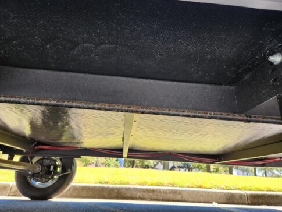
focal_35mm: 23
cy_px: 106
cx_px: 141
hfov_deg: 73.9
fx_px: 187
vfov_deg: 58.9
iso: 80
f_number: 1.8
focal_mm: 5.4
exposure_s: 1/180
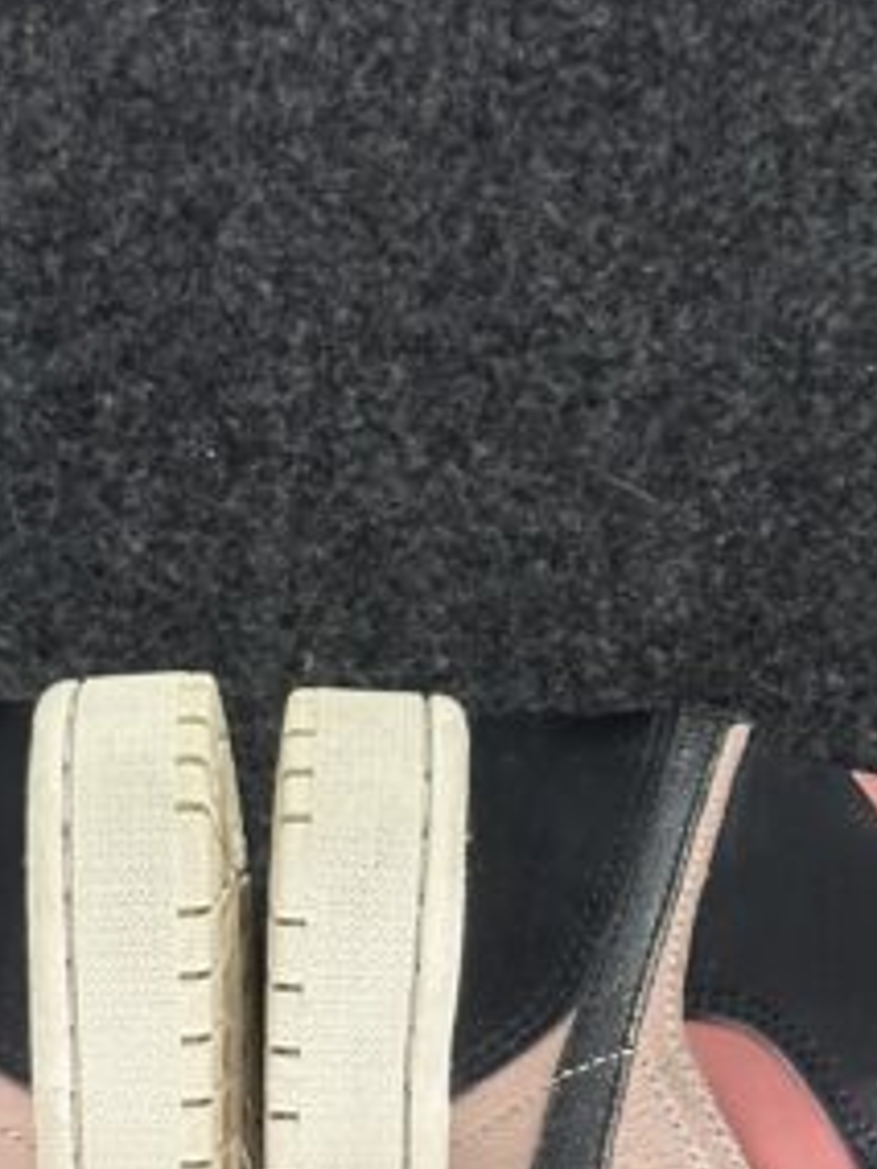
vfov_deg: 14.2
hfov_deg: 11.0
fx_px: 4560
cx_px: 268
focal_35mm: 135
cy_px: 1385
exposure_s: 1/50
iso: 250
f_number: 1.78
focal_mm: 6.86
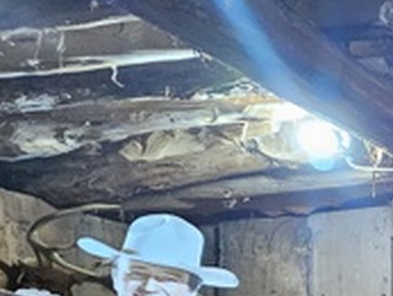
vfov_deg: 21.5
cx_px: 902
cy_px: 408
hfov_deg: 16.2
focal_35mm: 60
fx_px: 682
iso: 800
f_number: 2.2
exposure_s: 1/24
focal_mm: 2.2
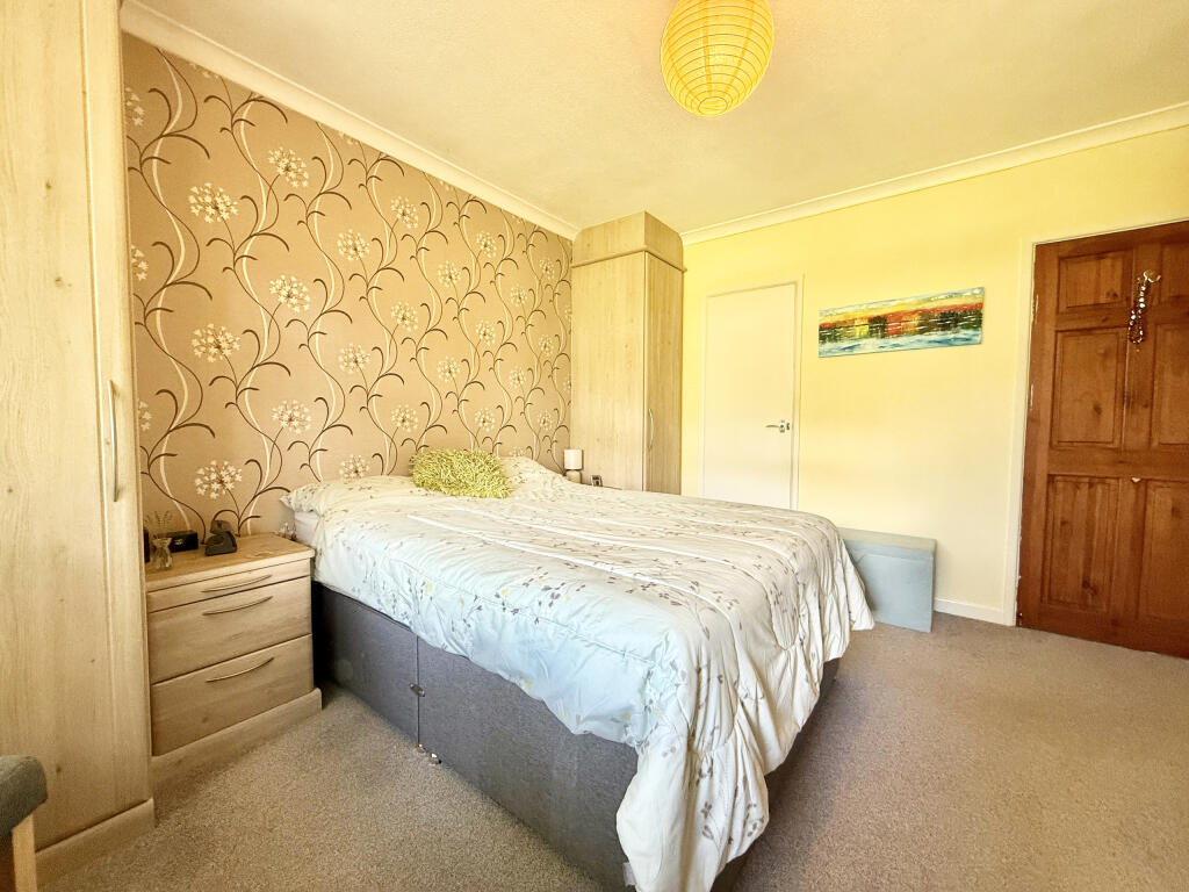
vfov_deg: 85.7
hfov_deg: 102.1
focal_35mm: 14
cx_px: 594
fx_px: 481
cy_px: 446
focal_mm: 2.22
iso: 250
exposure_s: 1/99
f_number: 2.2
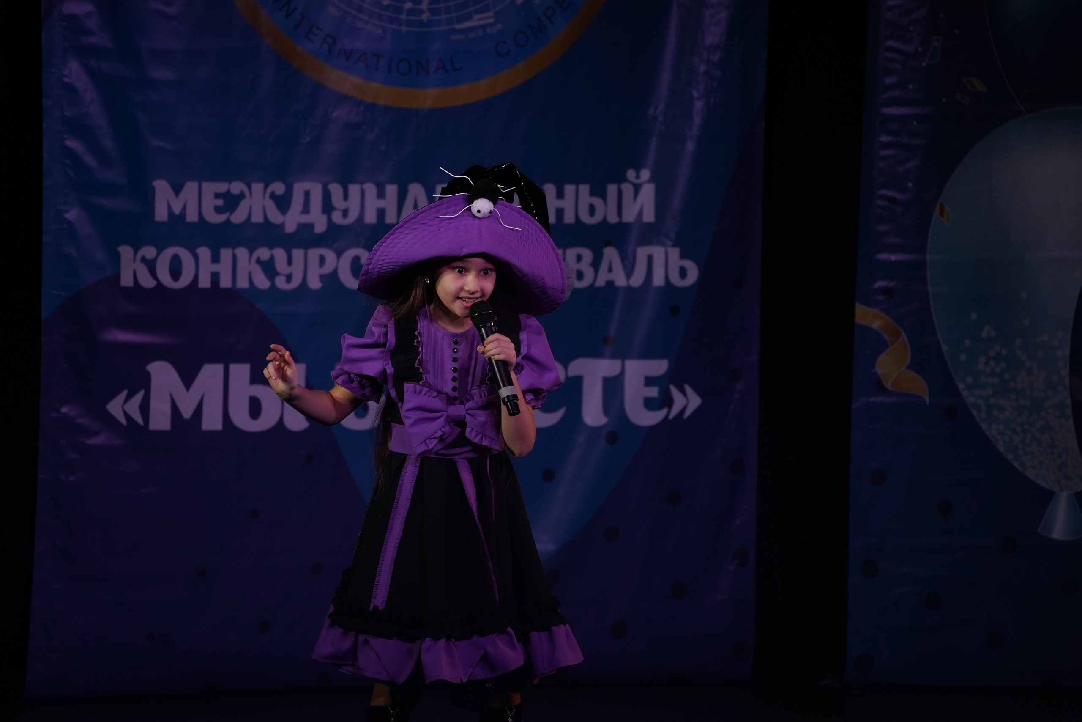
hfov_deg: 10.4
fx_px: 5921
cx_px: 541
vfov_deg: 7.0
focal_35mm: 197
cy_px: 361
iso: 1600
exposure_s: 1/400
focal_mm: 197
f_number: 5.6
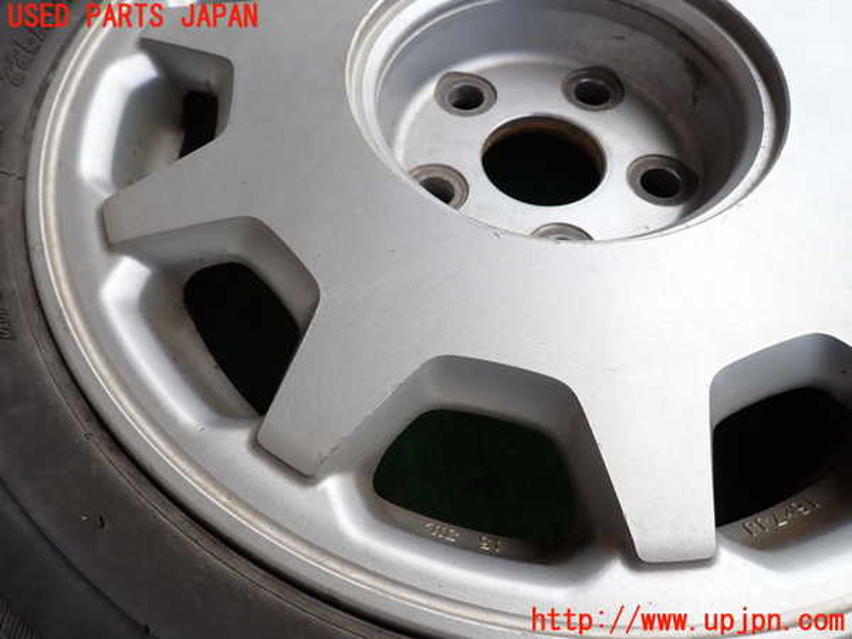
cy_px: 320
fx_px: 615
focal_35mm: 25
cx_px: 426
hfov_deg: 69.4
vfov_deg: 54.9
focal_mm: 4.5
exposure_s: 1/500
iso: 100
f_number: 2.8
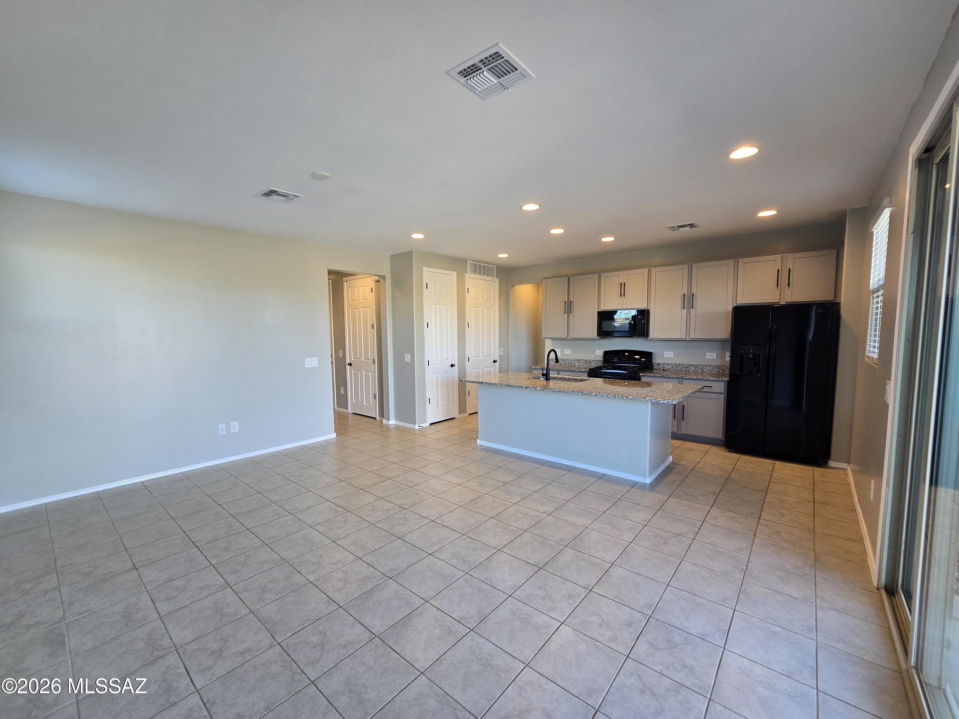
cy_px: 360
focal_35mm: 13
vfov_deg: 89.9
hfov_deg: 106.2
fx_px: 360
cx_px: 480
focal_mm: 2.2
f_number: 2.2
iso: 100
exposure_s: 1/60
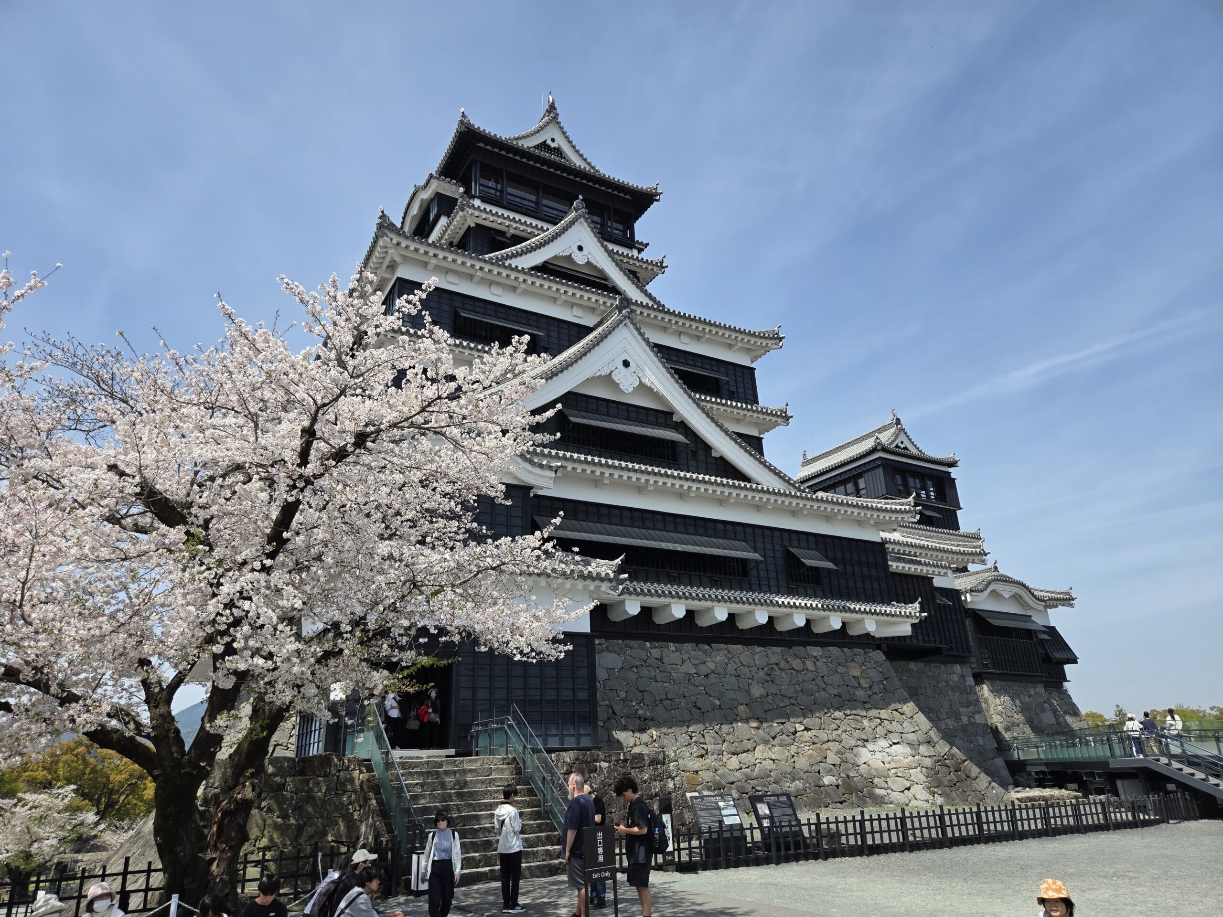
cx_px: 612
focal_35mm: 23
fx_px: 813
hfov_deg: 73.9
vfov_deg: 58.9
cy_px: 458
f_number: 1.8
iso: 40
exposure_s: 1/2921
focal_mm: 5.4
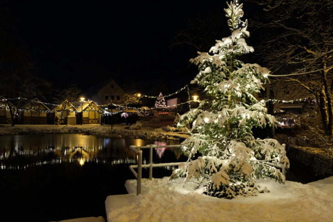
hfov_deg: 63.6
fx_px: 268
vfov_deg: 45.0
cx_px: 166
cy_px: 111
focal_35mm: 29
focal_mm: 19.6
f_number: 2.8
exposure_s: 1/30
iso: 2500
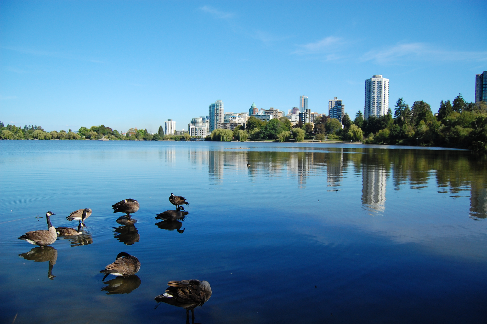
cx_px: 244
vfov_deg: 47.8
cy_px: 162
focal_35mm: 27
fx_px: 365
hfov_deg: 67.4
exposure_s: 1/3200
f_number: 4
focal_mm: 18
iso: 400
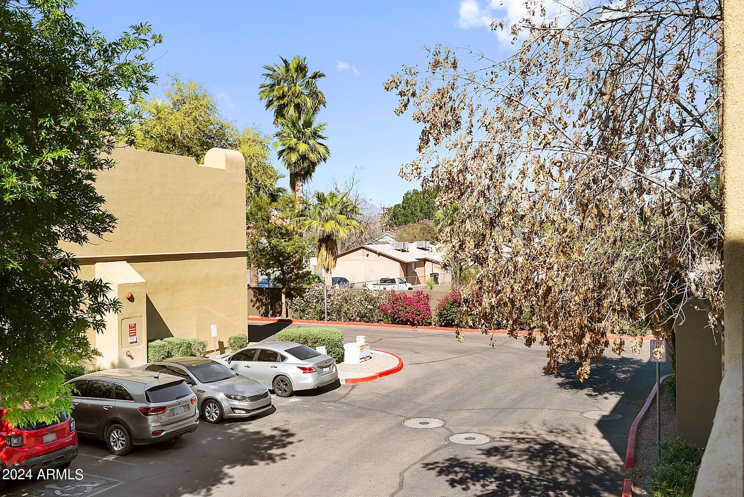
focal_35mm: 36
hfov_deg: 53.1
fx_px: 744
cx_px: 372
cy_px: 248
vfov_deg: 36.9
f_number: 8
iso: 1000
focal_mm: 24
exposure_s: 1/4000
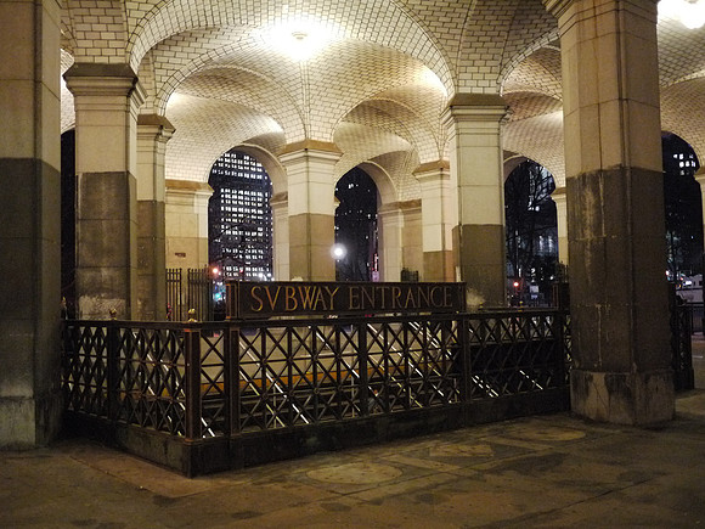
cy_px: 264
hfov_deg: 46.8
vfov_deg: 36.0
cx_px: 352
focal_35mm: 40
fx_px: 815
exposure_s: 1/60
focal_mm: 20
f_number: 1.7
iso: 1600
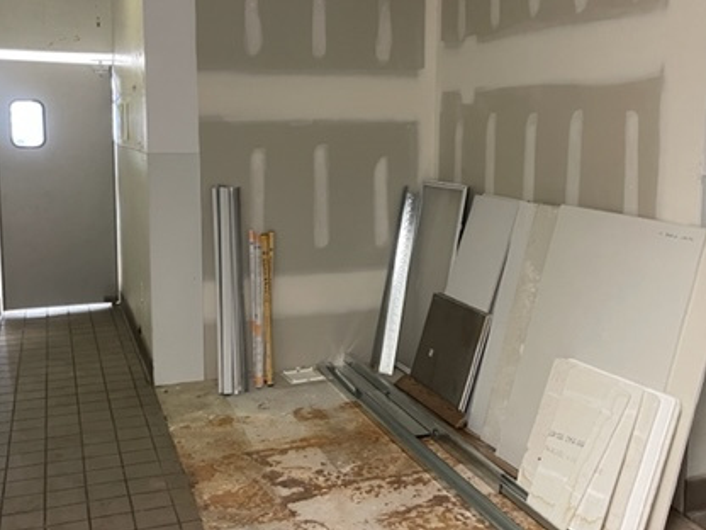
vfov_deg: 35.9
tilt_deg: -8.0
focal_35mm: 40
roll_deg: -0.4
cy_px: 231
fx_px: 816
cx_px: 380
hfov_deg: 46.8
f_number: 1.6
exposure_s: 1/40
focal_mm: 5.1
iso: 400
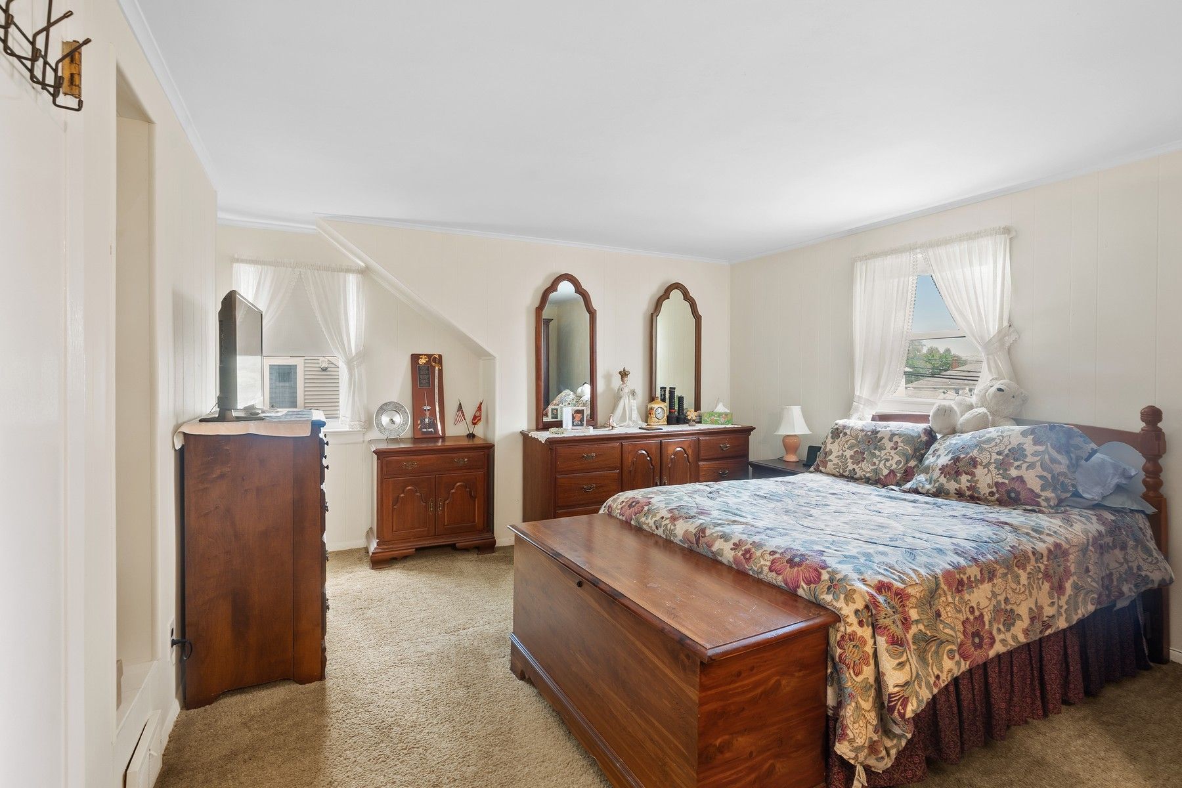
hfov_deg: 96.7
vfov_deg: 73.7
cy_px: 394
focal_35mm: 16
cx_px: 591
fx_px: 525
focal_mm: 16
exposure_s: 2.5
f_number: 9
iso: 250
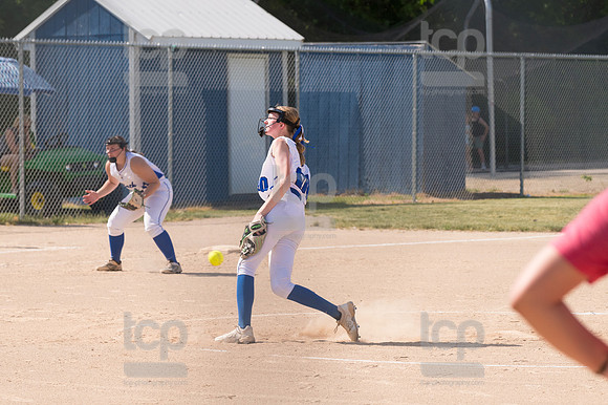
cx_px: 304
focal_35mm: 195
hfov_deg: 10.6
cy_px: 202
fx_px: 3291
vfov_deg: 7.0
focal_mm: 130
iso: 400
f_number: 5.6
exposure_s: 1/1600
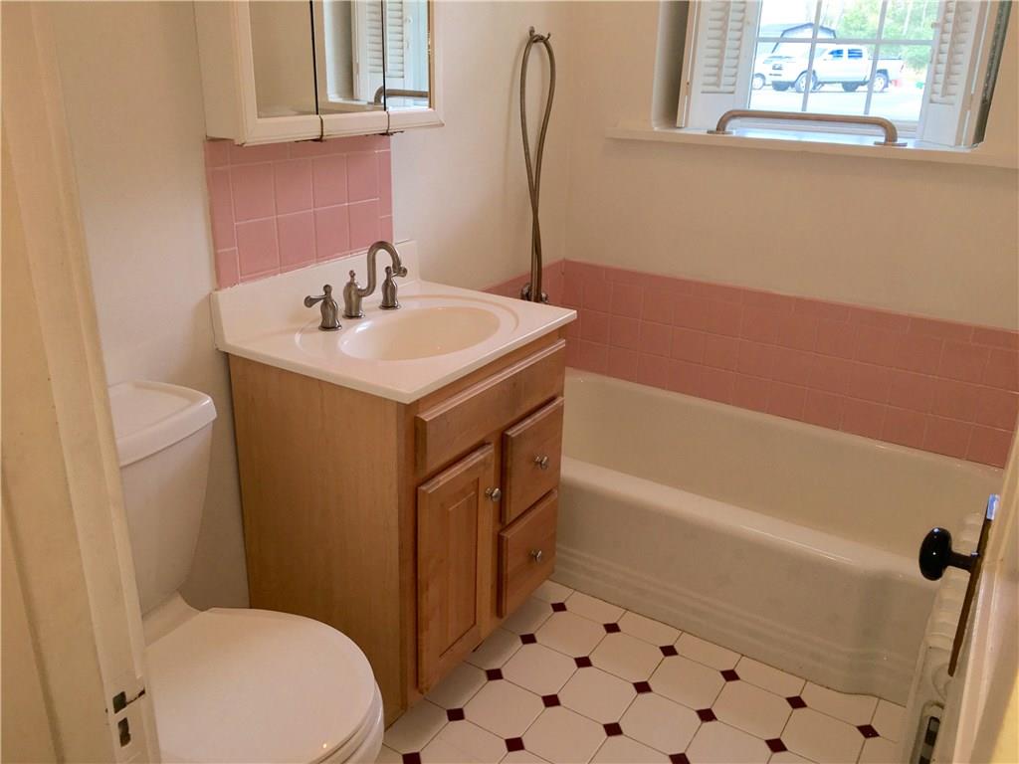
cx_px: 510
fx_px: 854
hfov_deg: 61.7
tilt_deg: -20.9
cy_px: 382
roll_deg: -1.2
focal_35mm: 29
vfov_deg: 48.2
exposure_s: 1/80
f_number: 2.2
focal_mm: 4.15
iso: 25
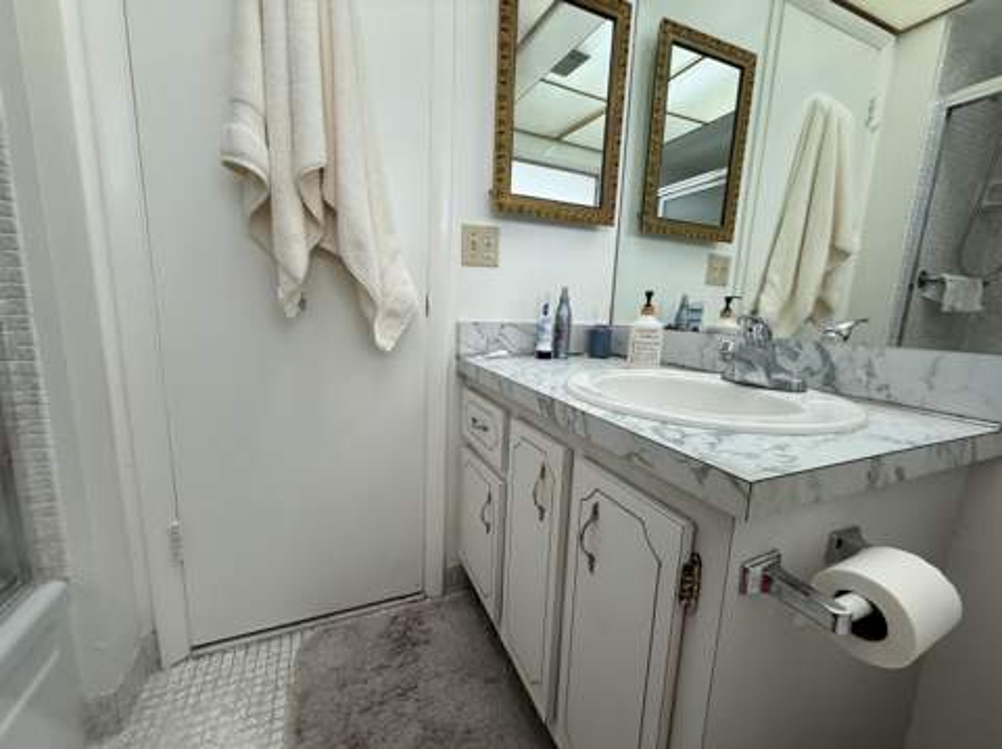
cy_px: 374
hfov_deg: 102.1
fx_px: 405
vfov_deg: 85.6
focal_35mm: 14
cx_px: 501
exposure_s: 1/120
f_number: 2.2
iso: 100
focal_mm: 2.22
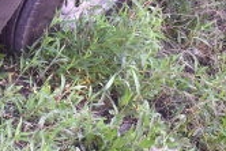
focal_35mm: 149
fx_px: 935
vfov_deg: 9.1
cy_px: -27
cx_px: -165
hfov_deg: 12.7
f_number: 4.5
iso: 200
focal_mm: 27
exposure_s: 1/80
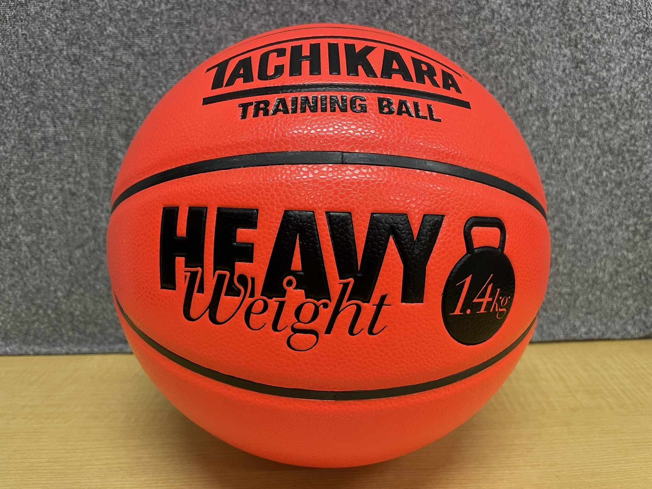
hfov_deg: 67.3
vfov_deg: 53.1
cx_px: 326
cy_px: 244
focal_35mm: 26
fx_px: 490
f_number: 1.6
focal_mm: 4.2
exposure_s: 1/91
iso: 125
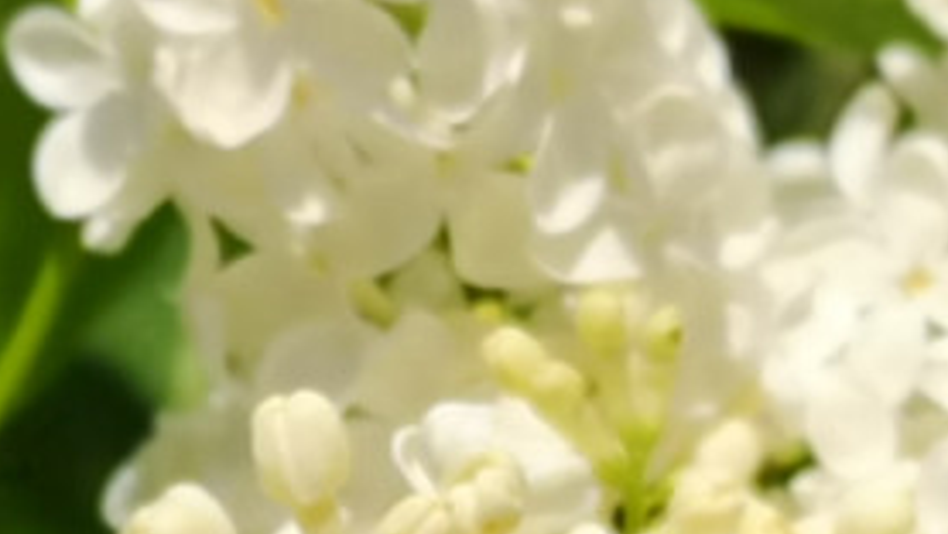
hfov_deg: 9.5
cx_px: 584
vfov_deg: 5.3
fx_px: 5708
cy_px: 1000
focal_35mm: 227
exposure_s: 1/3049
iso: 50
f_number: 1.2
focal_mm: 3.95
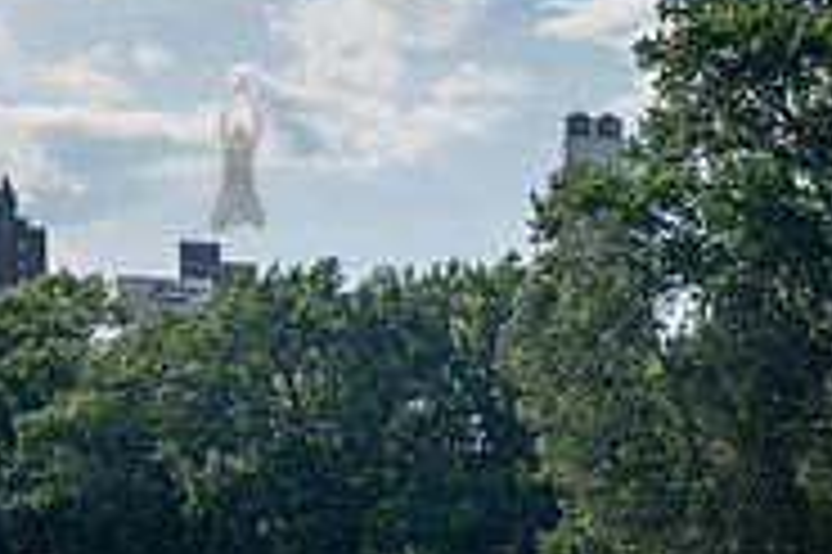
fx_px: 2632
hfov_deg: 16.8
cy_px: 804
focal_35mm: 114
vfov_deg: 11.5
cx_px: 1106
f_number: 4.5
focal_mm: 35
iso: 250
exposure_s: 1/1600
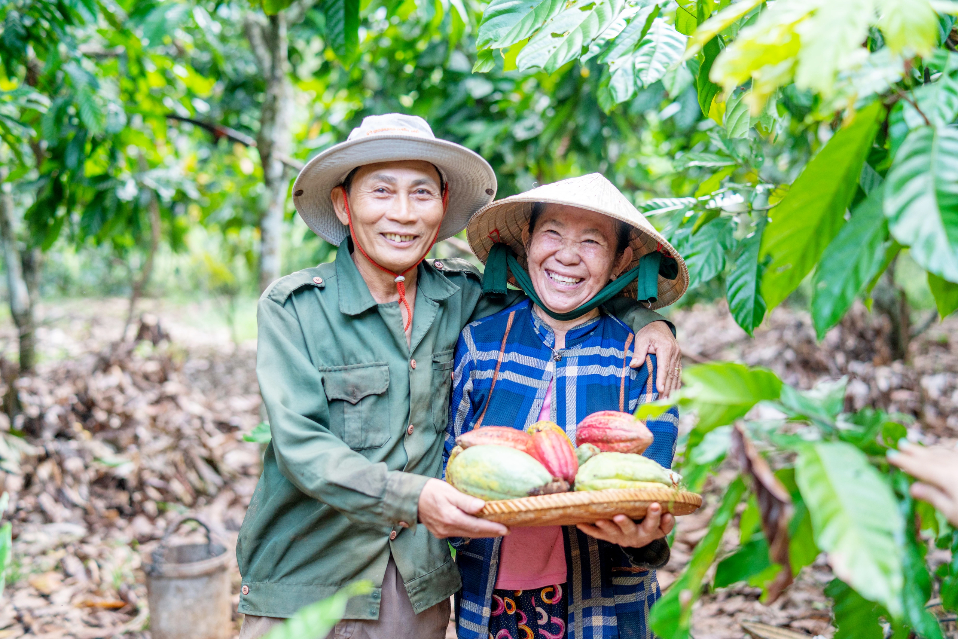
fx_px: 1331
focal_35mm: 50
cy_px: 320
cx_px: 479
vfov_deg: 27.0
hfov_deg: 39.6
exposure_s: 1/400
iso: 500
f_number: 2.2
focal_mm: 50
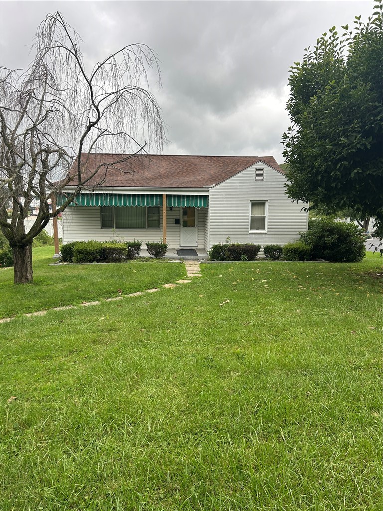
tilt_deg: -7.5
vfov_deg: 67.3
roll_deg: -0.5
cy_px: 256
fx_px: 384
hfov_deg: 53.1
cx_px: 192
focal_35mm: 26
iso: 50
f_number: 1.5
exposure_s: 1/646
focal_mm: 5.7
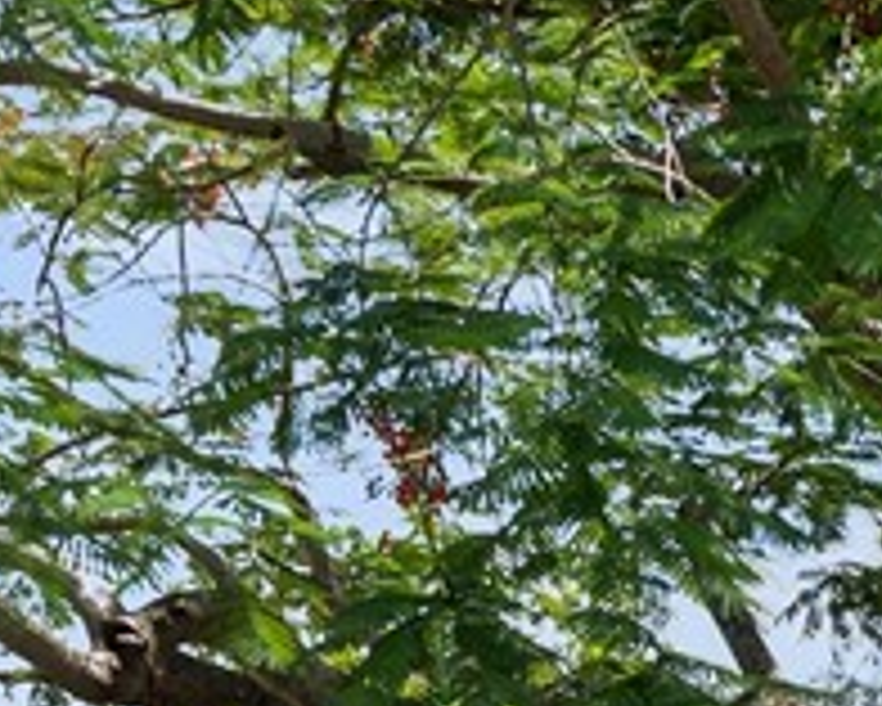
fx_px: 3395
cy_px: 1090
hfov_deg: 11.8
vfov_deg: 11.4
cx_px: 2176
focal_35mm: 130
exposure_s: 1/60
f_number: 5
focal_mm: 16
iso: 100
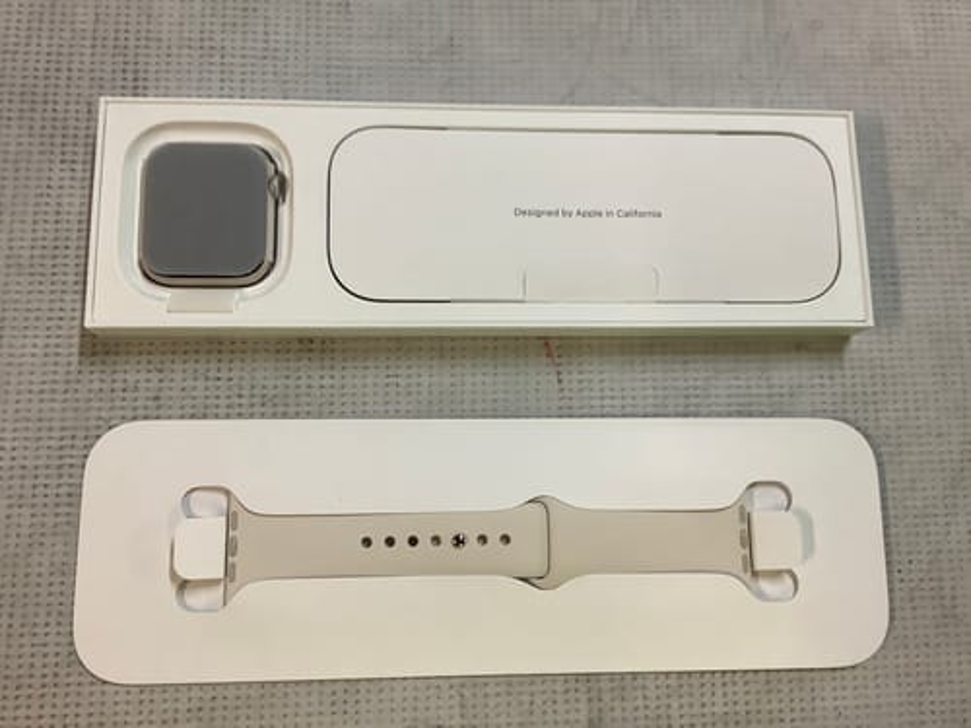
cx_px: 486
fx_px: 870
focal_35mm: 31
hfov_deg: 58.4
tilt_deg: -78.9
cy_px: 364
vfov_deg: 45.4
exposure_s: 1/50
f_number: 2.4
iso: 100
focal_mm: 3.3
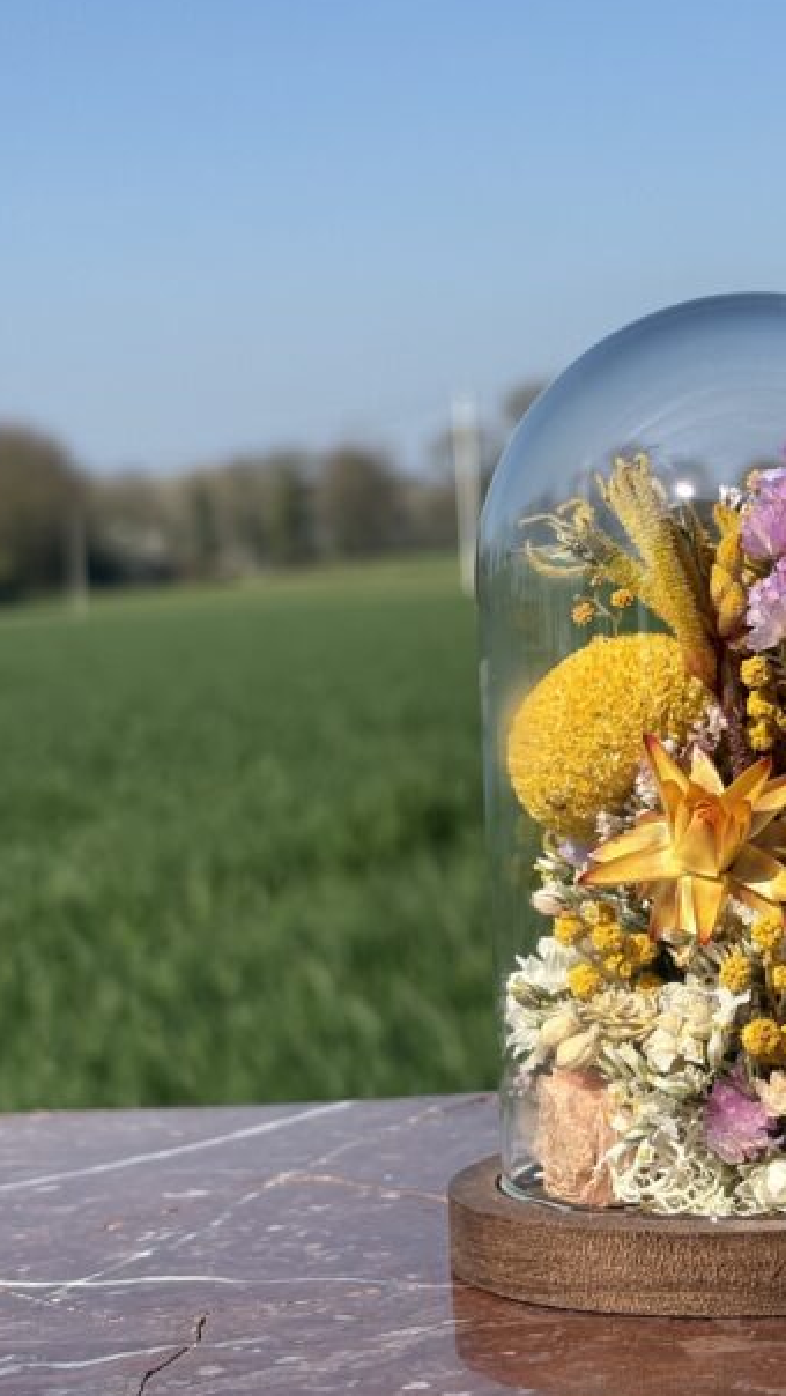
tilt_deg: -2.9
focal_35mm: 75
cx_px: 594
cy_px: 649
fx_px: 2777
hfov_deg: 16.0
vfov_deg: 28.2
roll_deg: +3.2
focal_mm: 5.96
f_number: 1.6
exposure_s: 1/4065
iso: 40
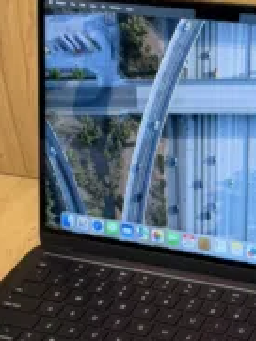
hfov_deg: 13.9
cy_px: 196
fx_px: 1044
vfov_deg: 18.5
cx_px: 190
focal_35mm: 106
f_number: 1.78
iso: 160
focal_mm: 6.76
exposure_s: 1/50
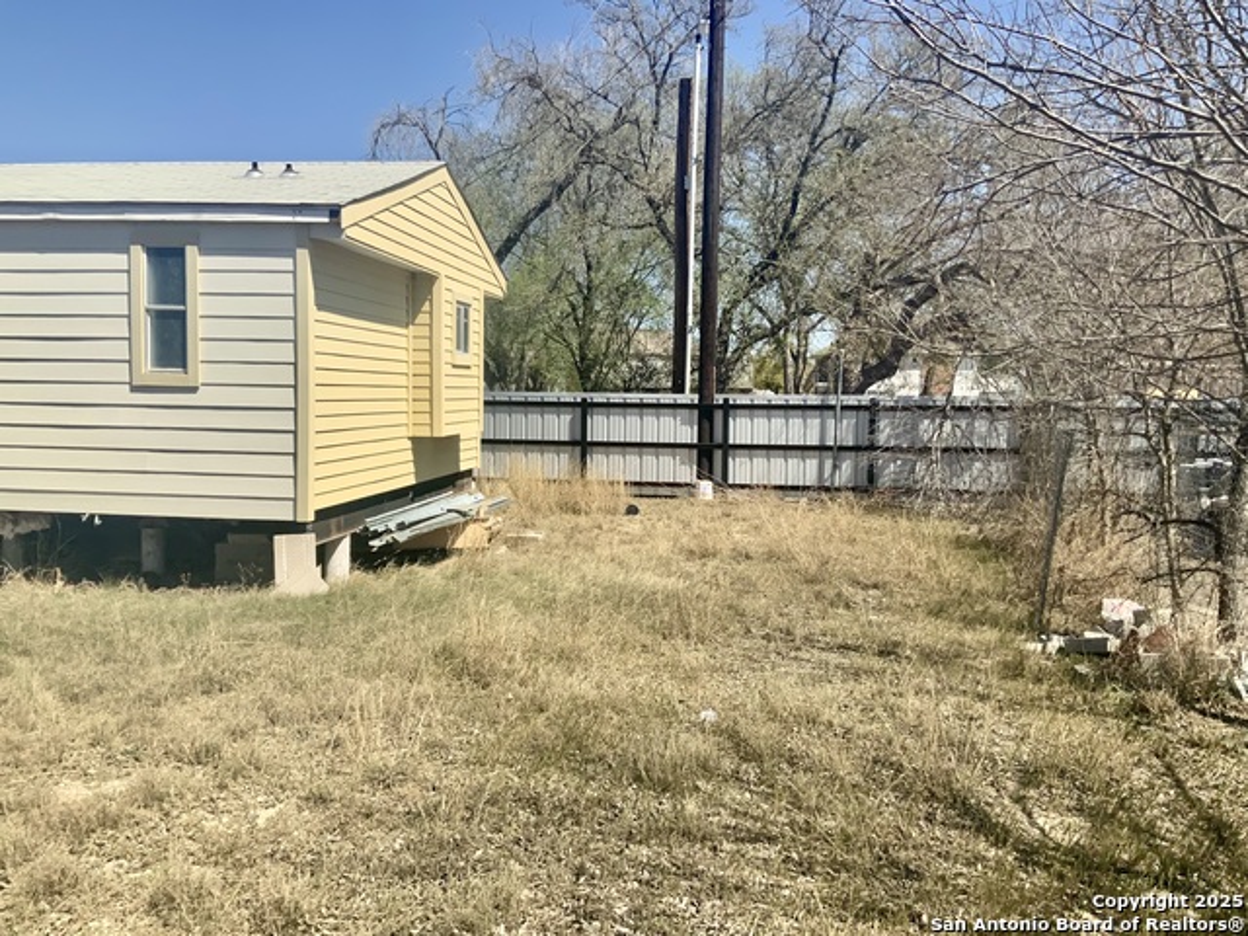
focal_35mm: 29
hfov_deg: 61.7
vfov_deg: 48.2
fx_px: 1046
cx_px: 624
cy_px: 468
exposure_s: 1/2320
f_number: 1.8
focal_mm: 3
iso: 16
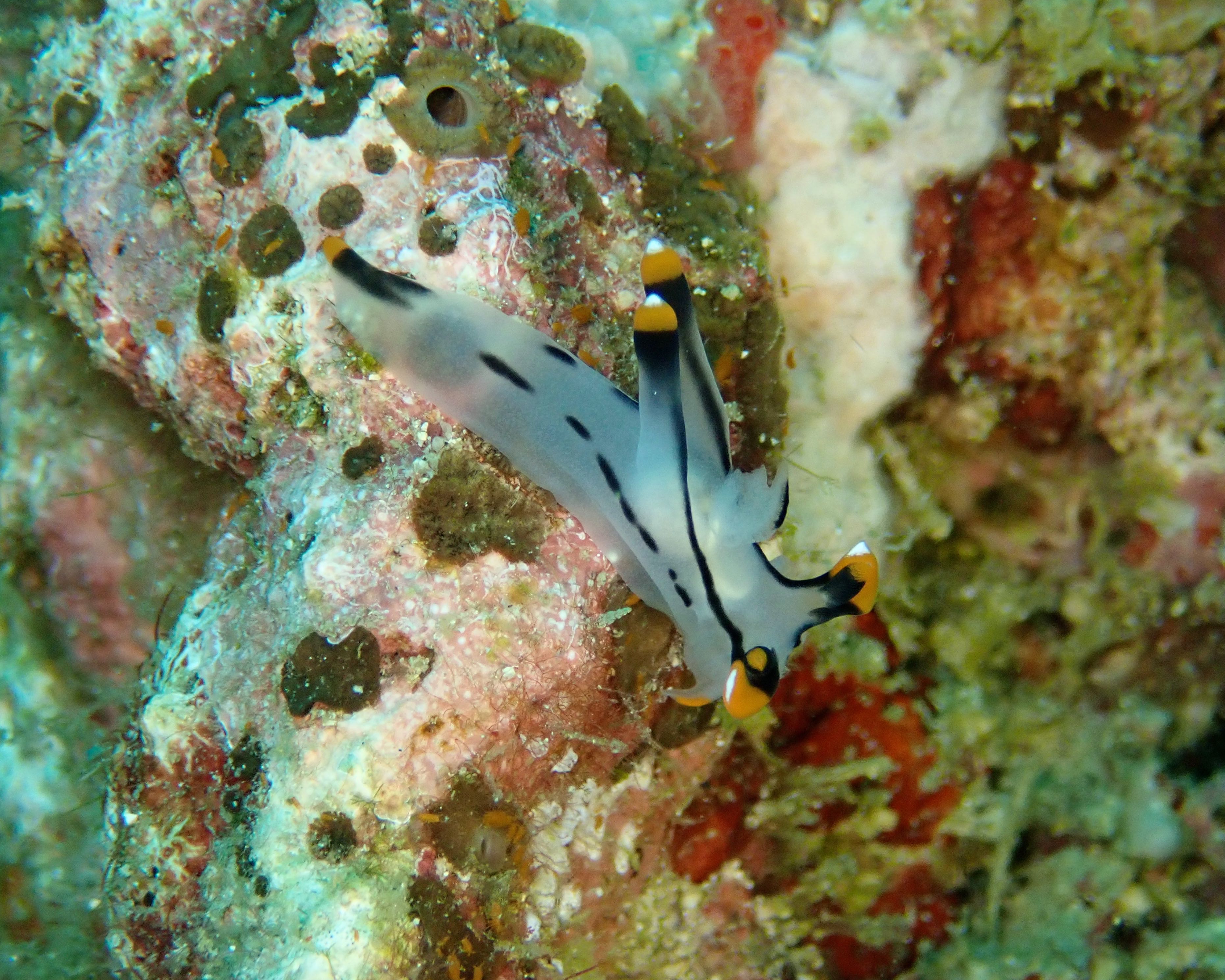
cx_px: 638
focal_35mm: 84
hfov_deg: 22.7
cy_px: 493
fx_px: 3046
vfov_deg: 18.3
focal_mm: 14.41
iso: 500
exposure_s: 1/80
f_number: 13
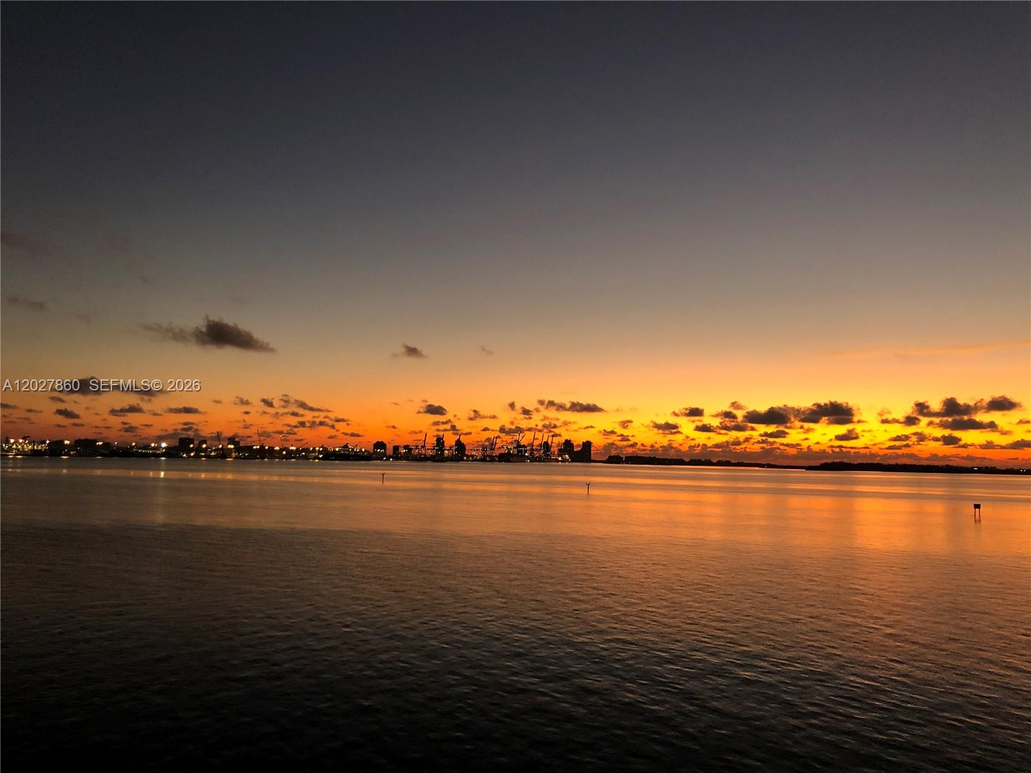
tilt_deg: +4.9
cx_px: 516
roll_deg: -0.4
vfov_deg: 49.7
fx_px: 834
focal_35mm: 28
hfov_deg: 63.4
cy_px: 386
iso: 64
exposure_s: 1/15
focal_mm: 4
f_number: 1.8
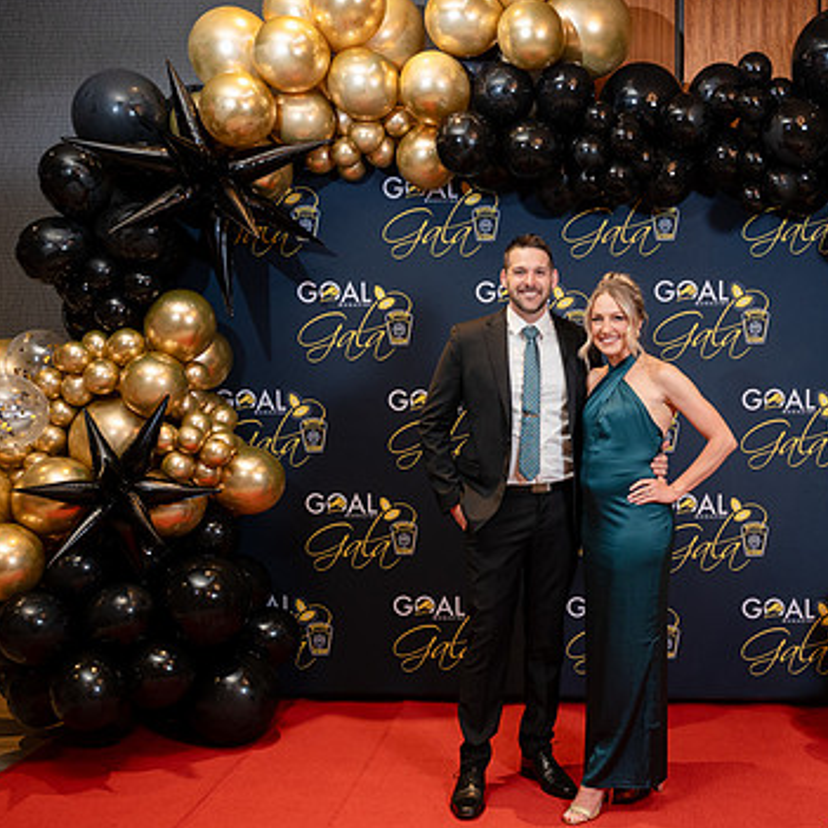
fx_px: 1082
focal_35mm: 40
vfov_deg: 41.8
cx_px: 559
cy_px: 440
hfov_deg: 41.3
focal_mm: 28
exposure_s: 1/160
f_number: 2.8
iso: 1000
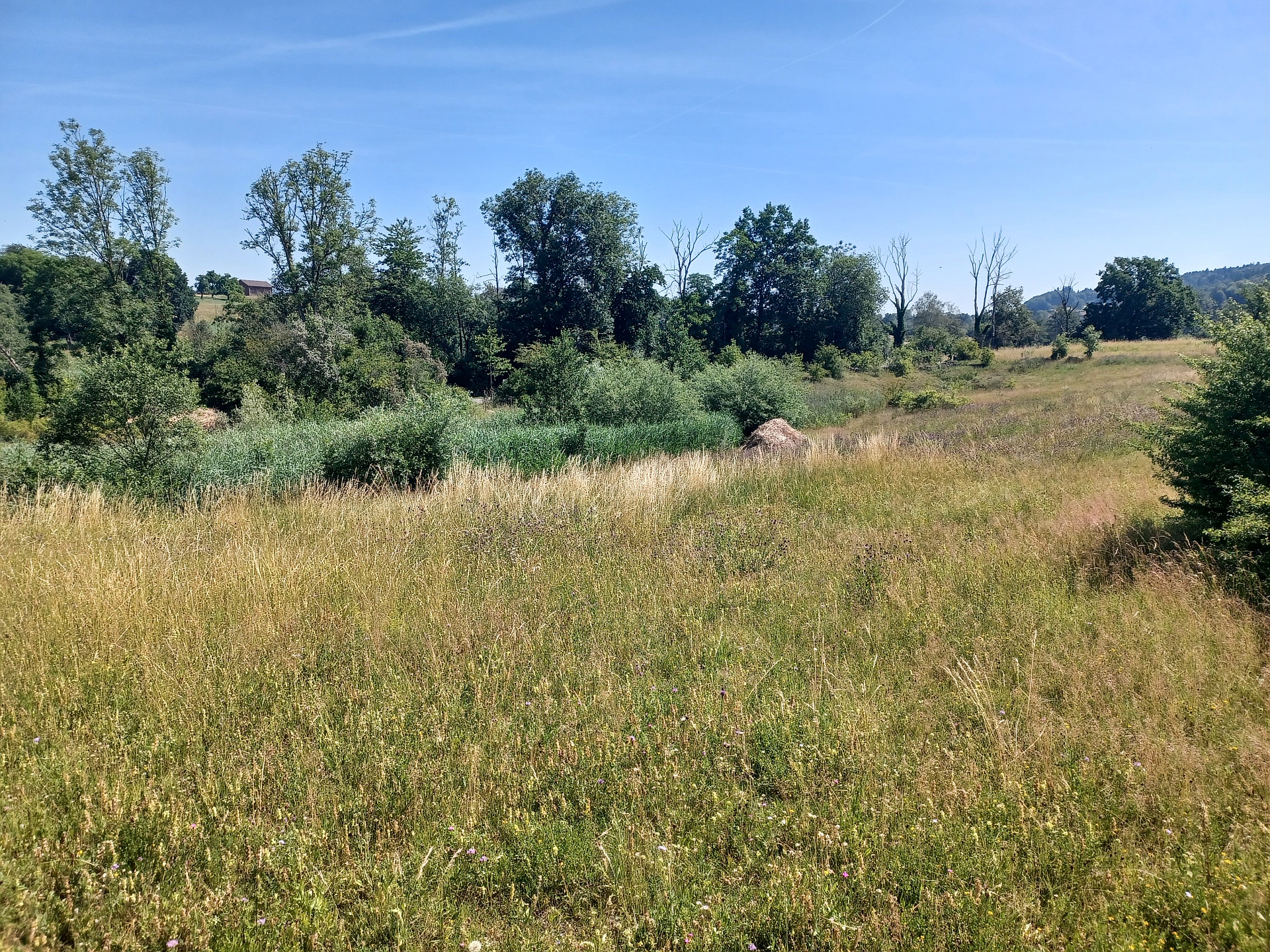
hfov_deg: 69.4
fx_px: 917
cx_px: 635
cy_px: 476
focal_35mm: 25
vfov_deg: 54.9
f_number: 1.8
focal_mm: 4.6
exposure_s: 1/412
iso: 32
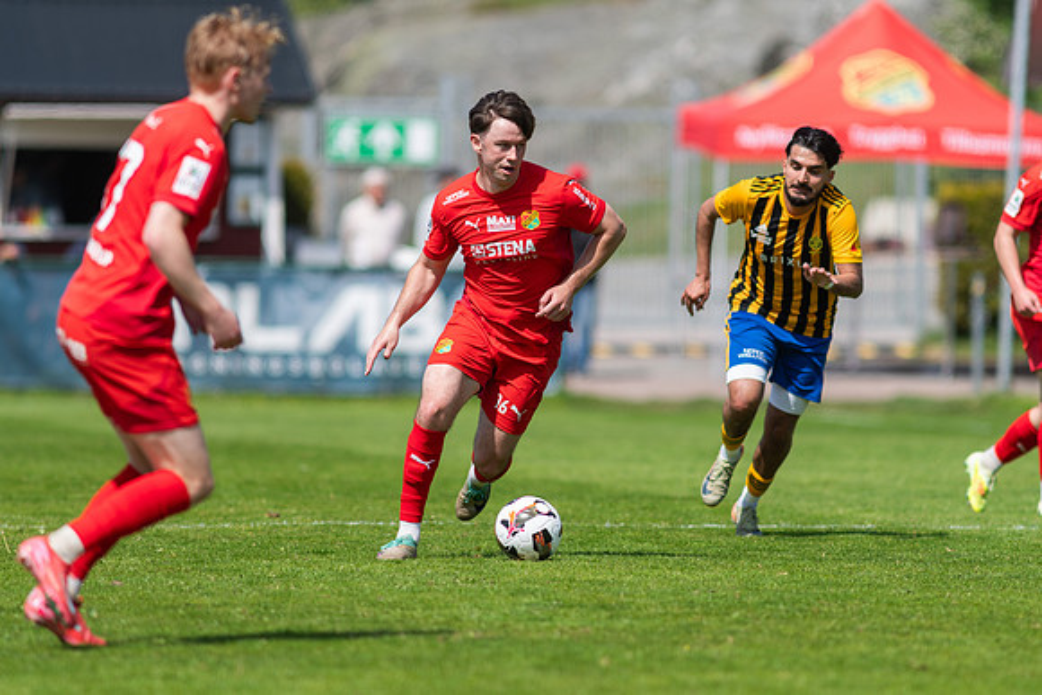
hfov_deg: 4.6
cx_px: 521
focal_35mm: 450
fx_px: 13027
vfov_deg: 3.1
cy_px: 348
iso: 100
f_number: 3.2
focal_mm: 300
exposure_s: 1/1600
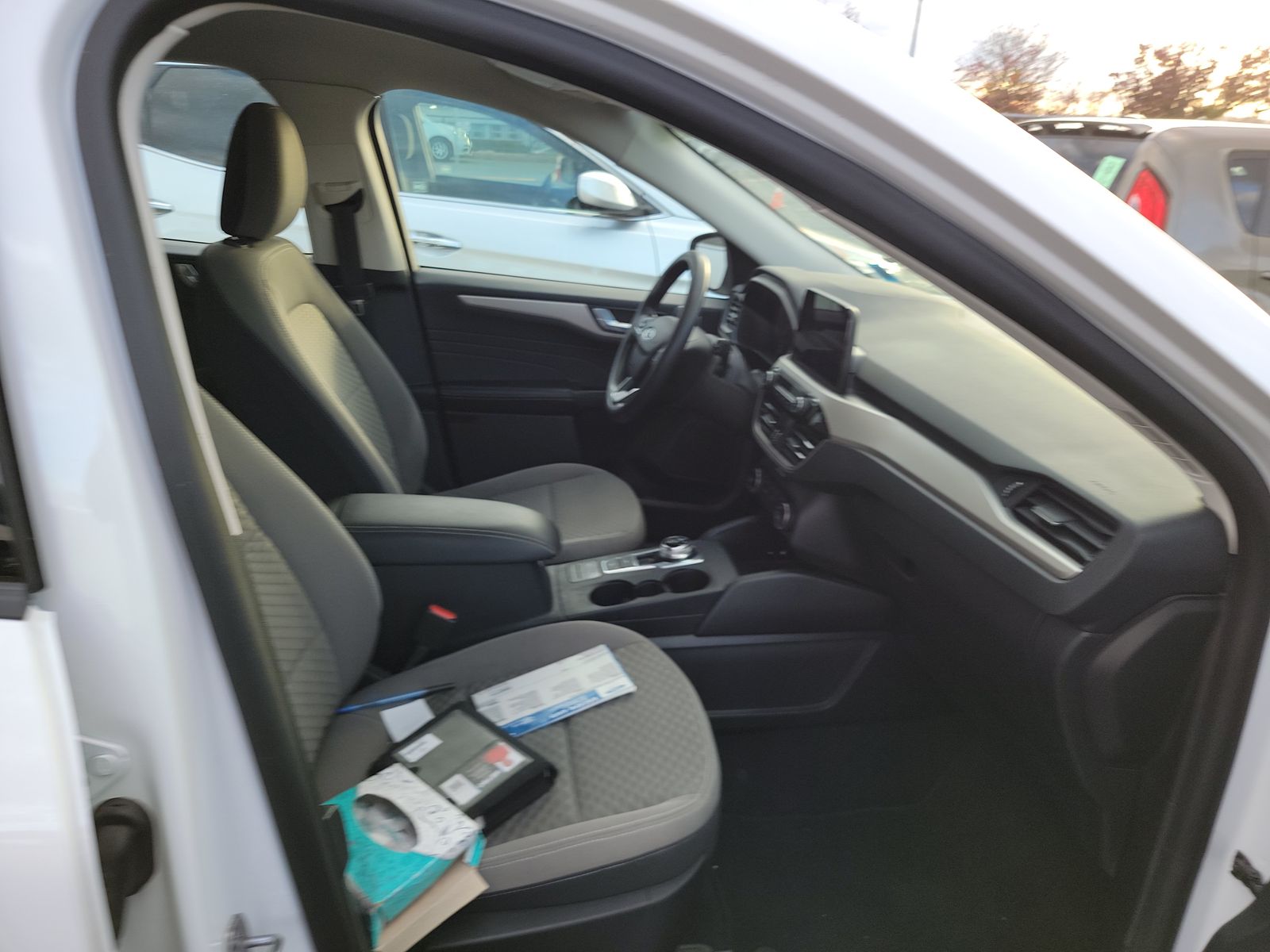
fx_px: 881
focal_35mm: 24
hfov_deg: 71.6
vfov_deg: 56.8
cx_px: 635
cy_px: 476
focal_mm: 6.7
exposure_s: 1/60
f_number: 1.8
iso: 60
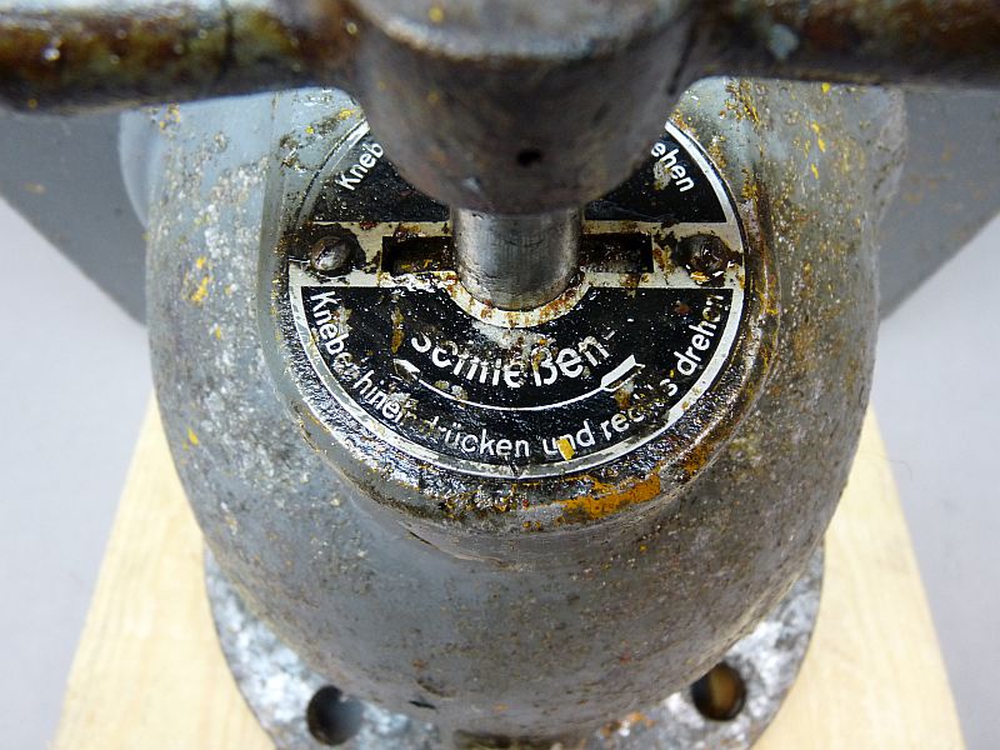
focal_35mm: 27
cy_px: 375
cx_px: 500
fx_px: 780
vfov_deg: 51.4
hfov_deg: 65.3
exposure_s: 1/30
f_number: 2.8
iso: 250
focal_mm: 4.8
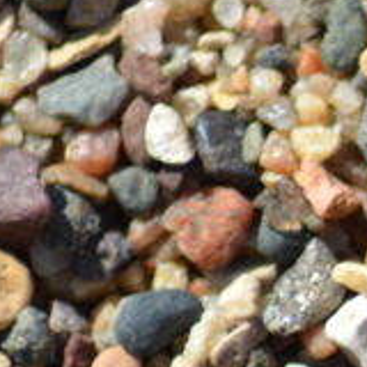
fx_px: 13519
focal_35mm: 1127
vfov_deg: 1.6
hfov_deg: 1.6
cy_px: 350
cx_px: 578
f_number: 5.6
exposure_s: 1/2000
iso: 360
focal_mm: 185
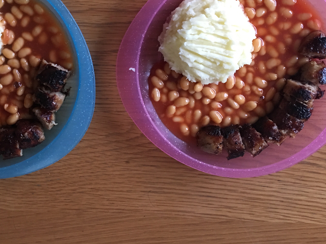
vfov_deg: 30.8
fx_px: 433
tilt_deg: -82.1
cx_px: 121
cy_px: 51
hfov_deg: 40.9
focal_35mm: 46
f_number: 2.2
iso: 80
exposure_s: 1/10
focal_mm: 4.15
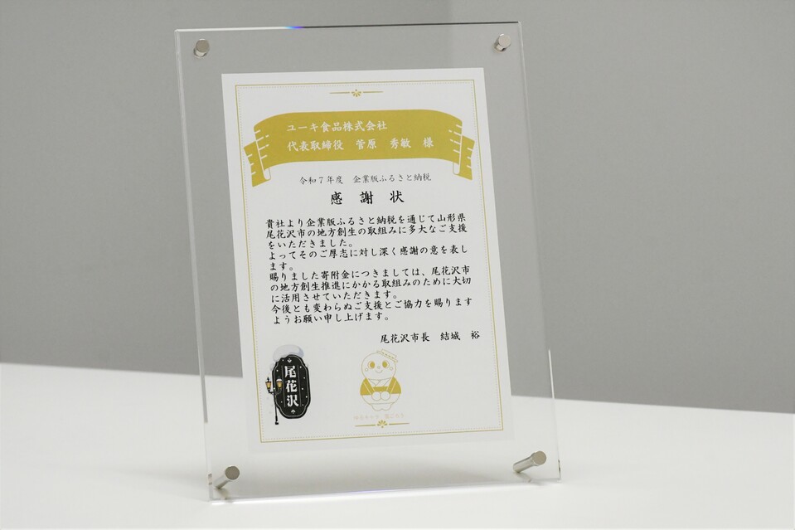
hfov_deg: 18.3
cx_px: 398
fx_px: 2473
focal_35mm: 112
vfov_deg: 12.2
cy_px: 265
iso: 3200
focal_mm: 75
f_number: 10
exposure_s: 1/400
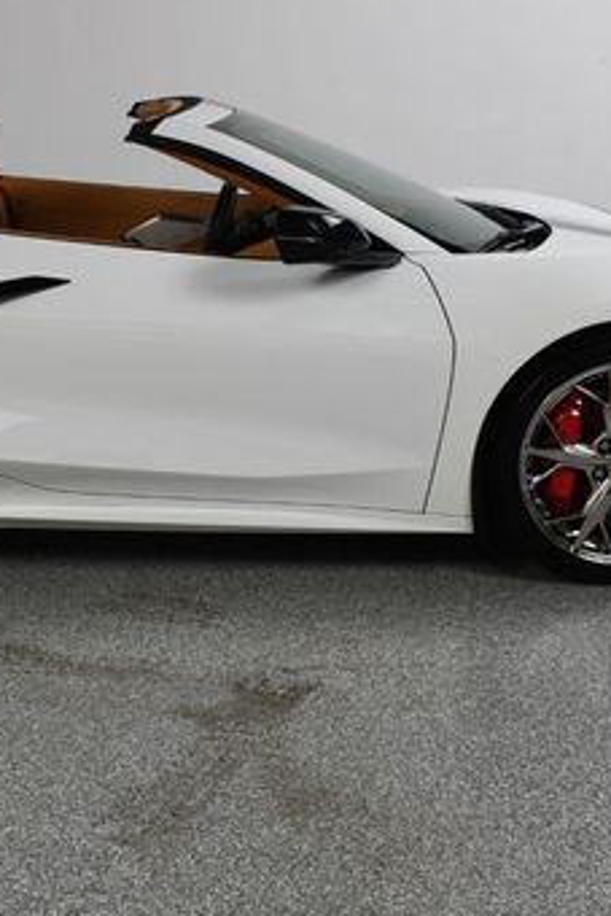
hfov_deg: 20.9
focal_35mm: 64
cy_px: 385
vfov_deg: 31.4
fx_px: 1628
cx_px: 89
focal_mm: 23
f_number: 13
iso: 100
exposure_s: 1/160
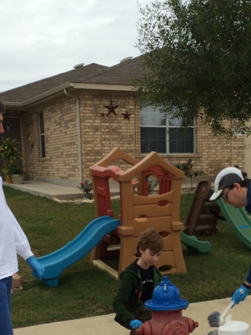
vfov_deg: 34.9
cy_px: 245
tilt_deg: -8.0
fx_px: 522
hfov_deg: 27.0
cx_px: 149
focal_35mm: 54
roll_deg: +2.3
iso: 32
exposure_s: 1/672
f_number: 2.2
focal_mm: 4.15
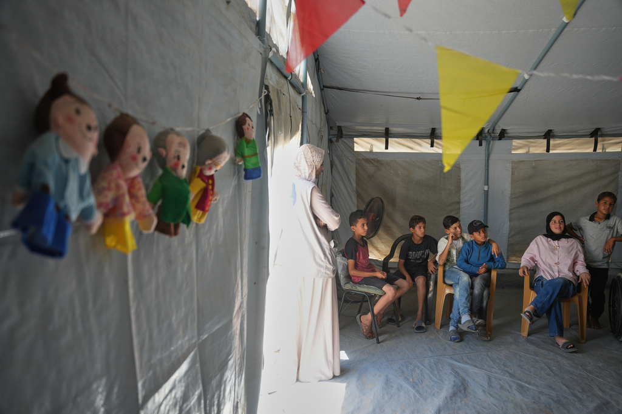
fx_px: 415
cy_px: 207
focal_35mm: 24
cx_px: 311
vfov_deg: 53.1
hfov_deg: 73.8
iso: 200
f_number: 2.8
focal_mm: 24
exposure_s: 1/100
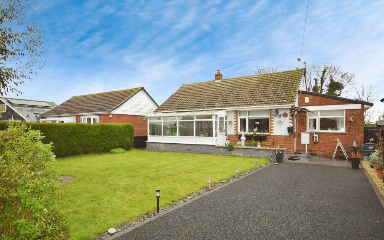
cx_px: 194
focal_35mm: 22
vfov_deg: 55.1
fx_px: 230
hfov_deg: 79.6
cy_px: 122
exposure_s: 1/125
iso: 180
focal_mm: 14
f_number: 5.6
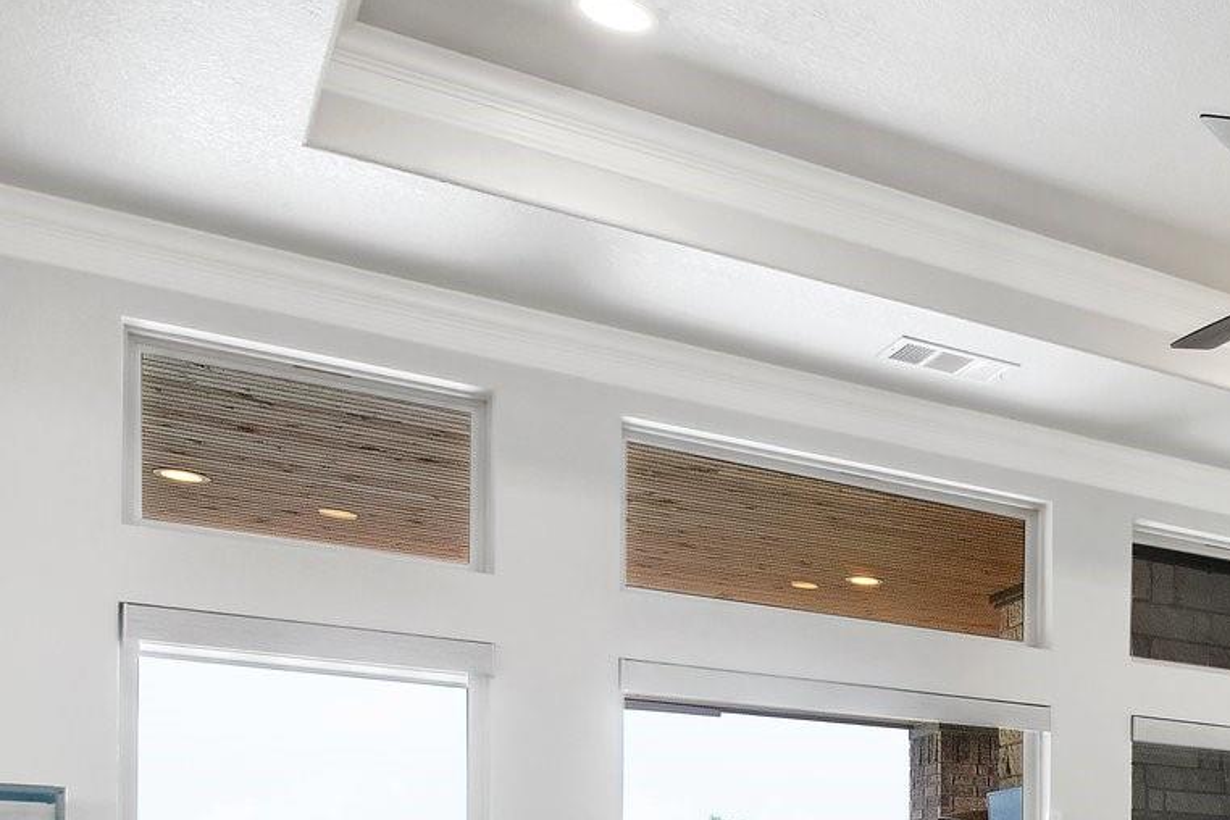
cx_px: 1563
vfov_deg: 27.9
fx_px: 1469
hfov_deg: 34.0
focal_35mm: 43
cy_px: 943
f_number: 8
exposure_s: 1/100
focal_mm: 16
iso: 2000
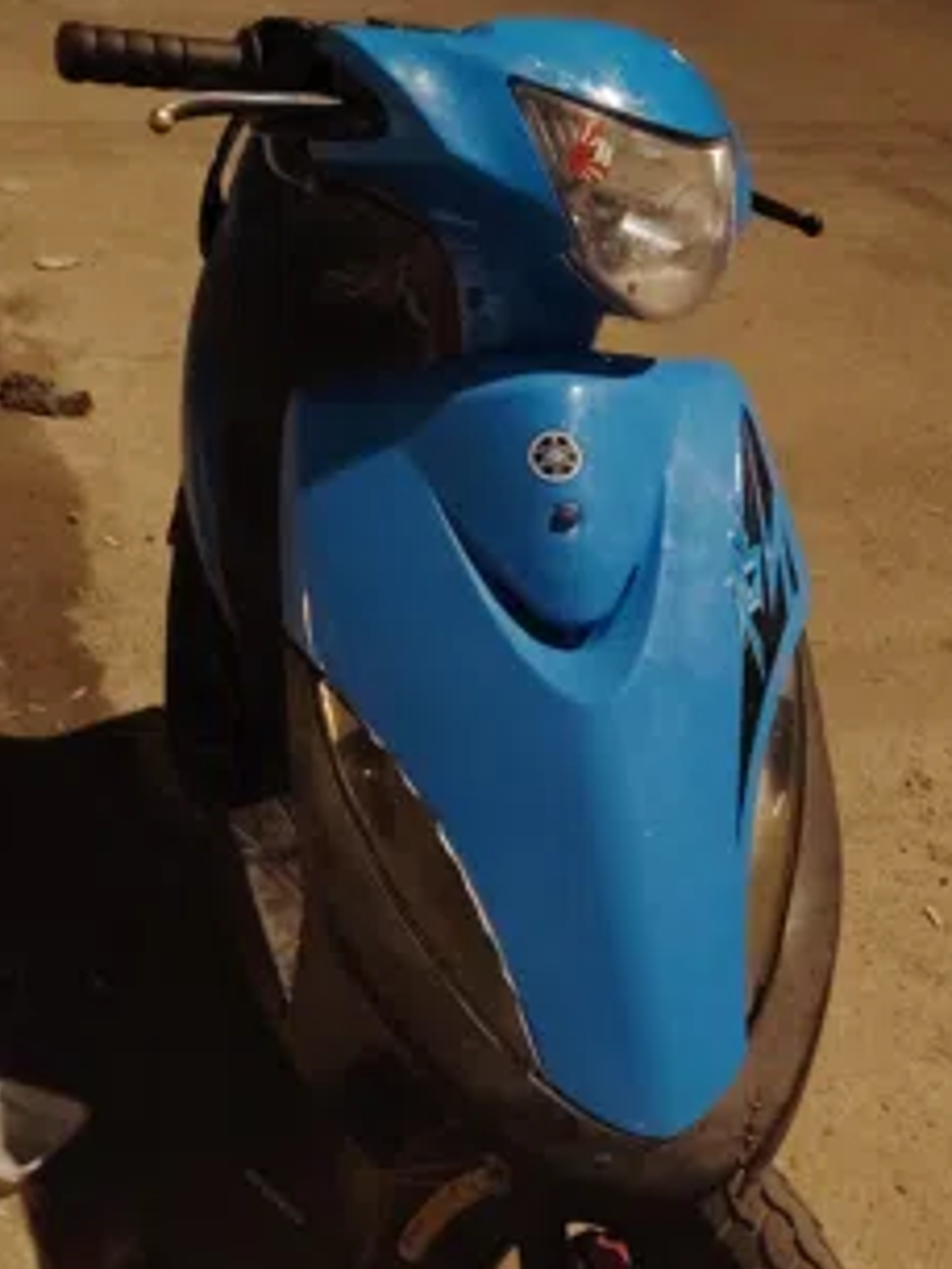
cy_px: 820
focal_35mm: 63
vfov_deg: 30.5
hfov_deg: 23.3
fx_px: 2309
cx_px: 586
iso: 959
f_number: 1.75
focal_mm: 5.25
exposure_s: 1/20
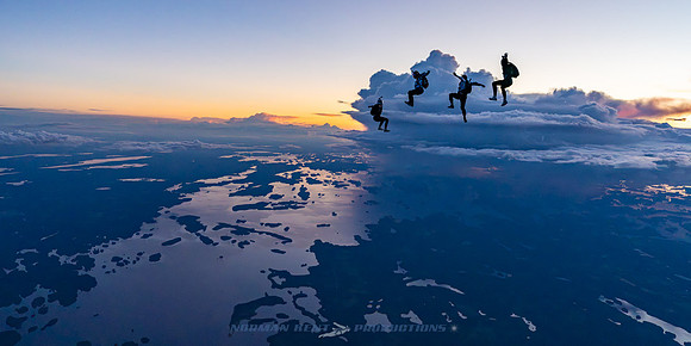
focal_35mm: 31
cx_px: 343
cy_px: 136
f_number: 4
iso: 1000
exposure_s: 1/2000
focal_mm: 28
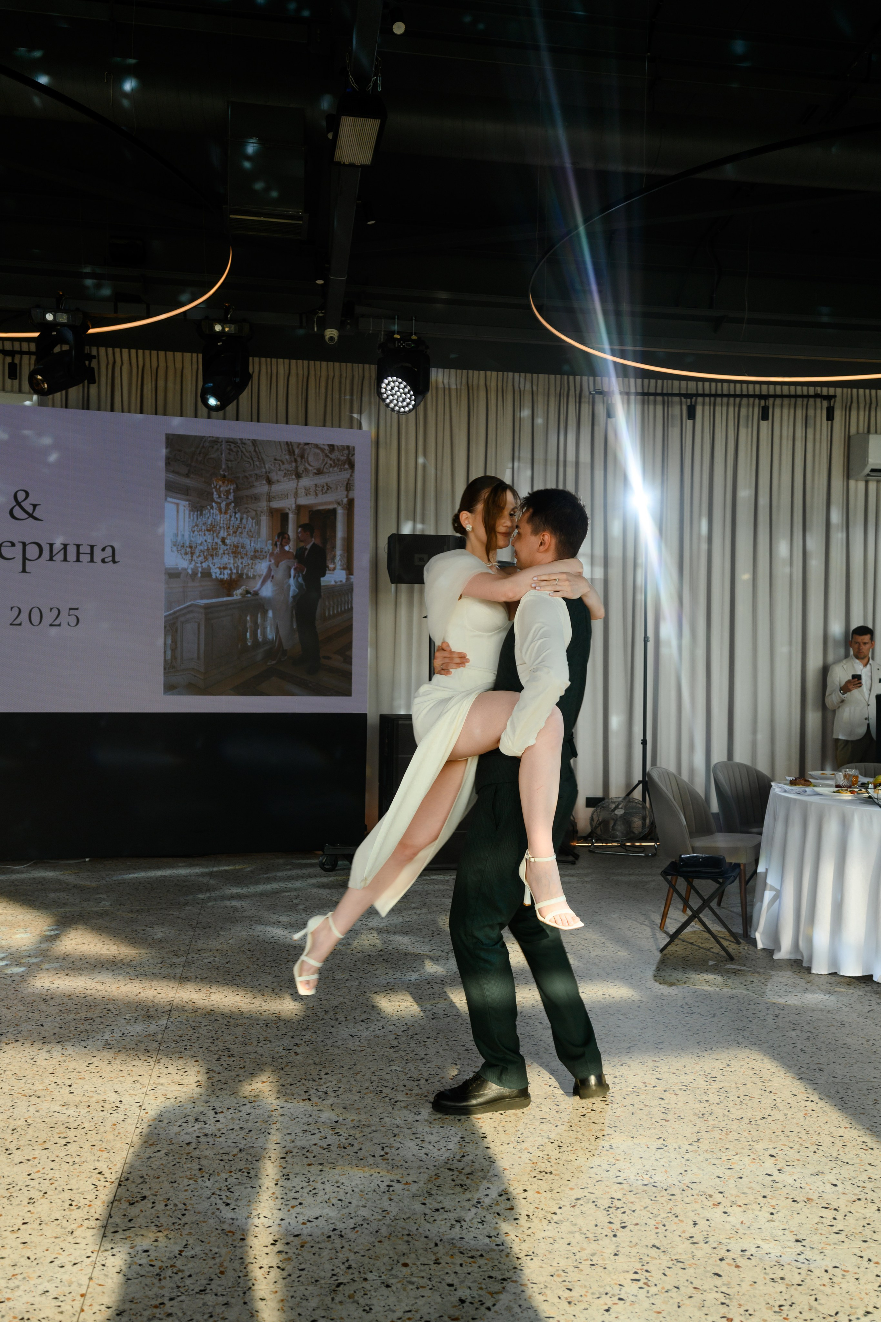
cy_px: 661
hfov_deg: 43.6
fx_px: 1101
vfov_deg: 61.9
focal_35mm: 30
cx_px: 440
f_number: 4
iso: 250
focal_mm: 30
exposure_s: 1/200
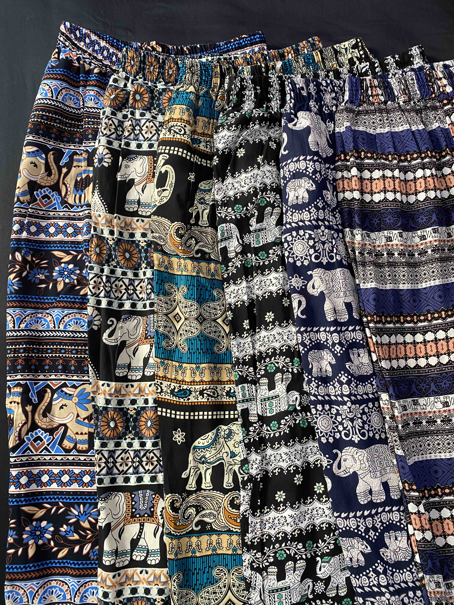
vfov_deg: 67.3
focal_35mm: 26
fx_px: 455
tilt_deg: -79.9
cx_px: 227
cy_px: 302
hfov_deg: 53.1
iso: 160
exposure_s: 1/60
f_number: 1.8
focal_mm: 4.25
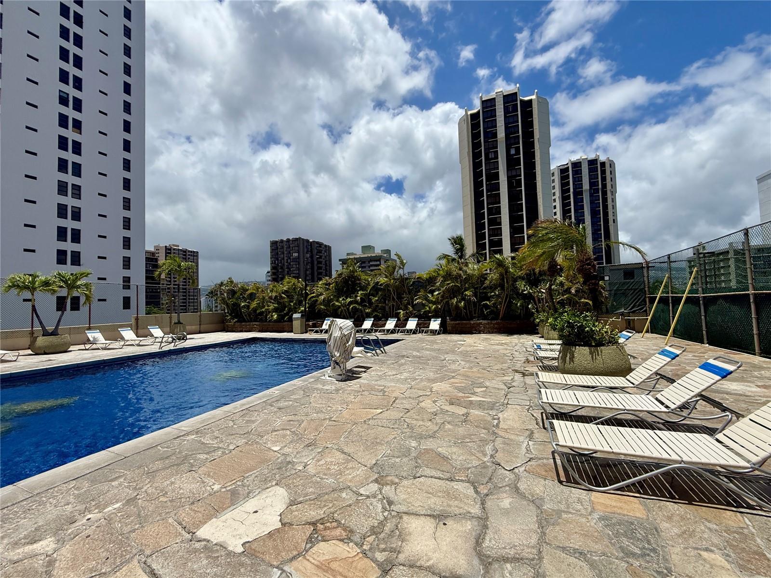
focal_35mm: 14
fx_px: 312
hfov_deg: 102.1
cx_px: 386
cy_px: 289
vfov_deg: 85.6
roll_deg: -1.0
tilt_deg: +2.4
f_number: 2.2
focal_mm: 2.22
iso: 50
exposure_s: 1/4149
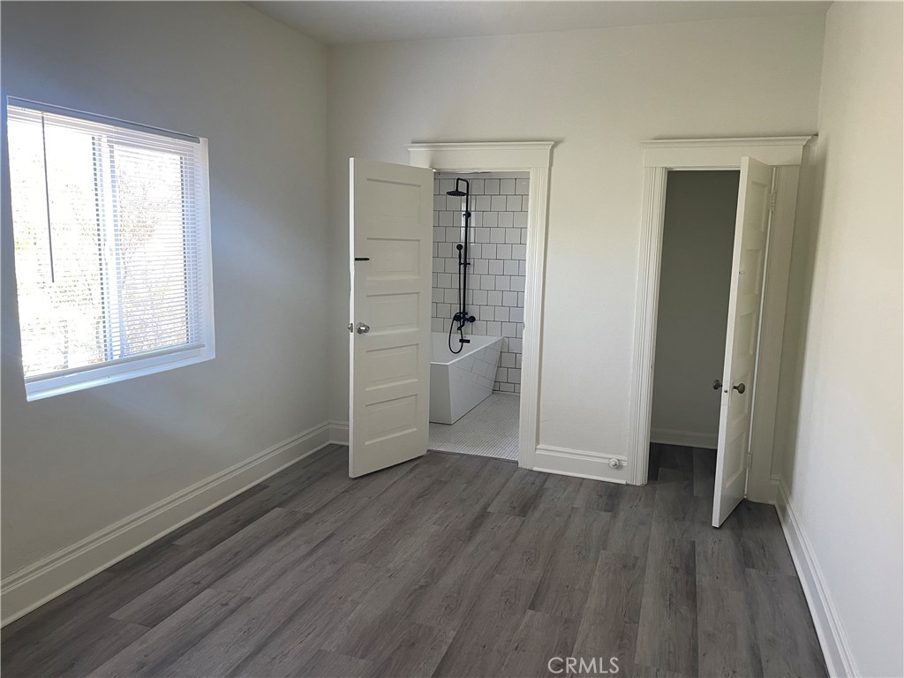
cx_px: 452
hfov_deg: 69.4
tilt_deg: -8.7
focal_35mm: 25
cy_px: 339
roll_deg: -1.1
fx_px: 653
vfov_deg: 54.9
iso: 125
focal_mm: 5.1
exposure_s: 1/96
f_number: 1.6
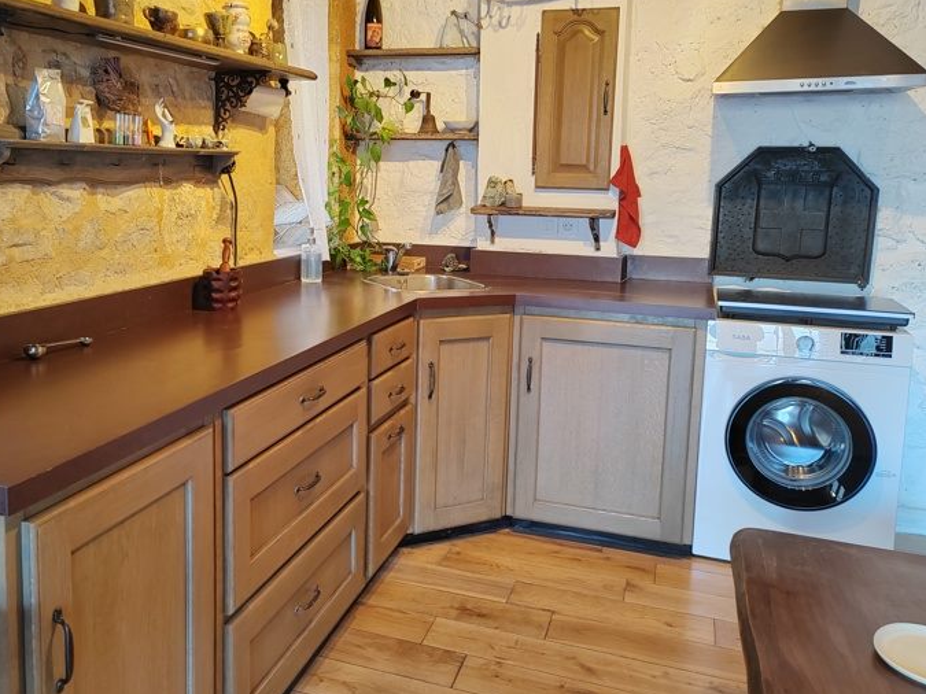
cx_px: 403
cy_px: 288
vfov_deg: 44.0
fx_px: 856
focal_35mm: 32
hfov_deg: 56.6
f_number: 1.9
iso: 640
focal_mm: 5.52
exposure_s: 1/25
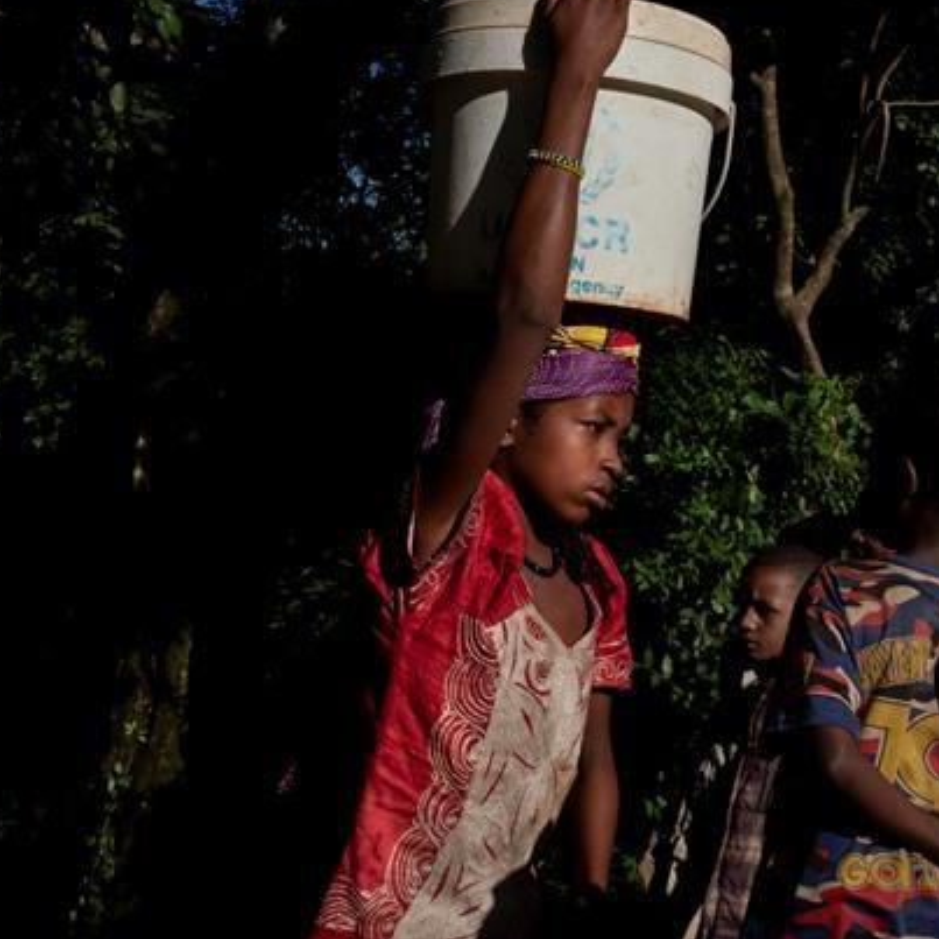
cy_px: 437
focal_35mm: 48
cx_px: 610
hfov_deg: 35.1
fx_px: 1473
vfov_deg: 35.3
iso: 400
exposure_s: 1/500
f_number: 14
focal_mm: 23
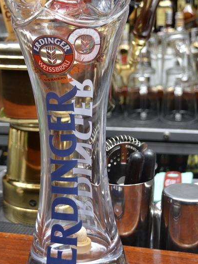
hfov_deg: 18.6
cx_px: 64
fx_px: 602
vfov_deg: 24.6
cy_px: 95
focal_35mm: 79
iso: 400
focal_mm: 32
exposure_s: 1/125
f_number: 5.6
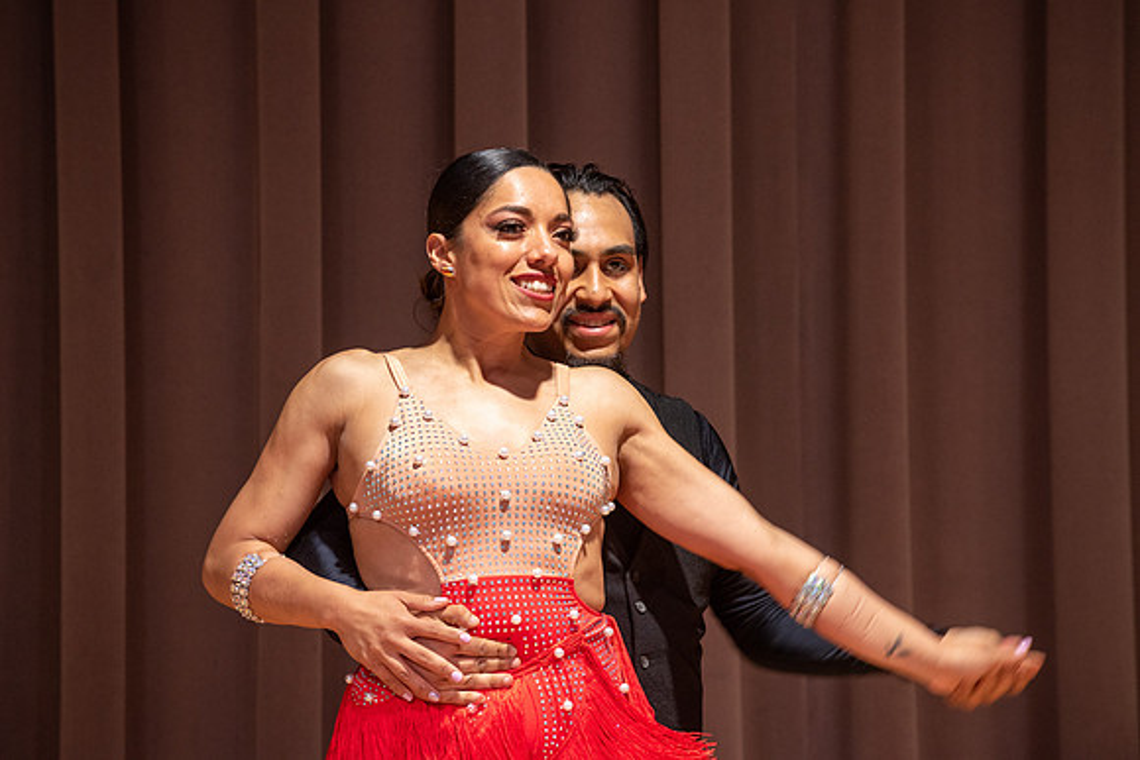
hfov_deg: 10.3
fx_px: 6335
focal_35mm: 200
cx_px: 570
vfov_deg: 6.9
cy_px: 380
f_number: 4
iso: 1600
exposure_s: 1/160
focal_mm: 200
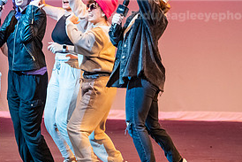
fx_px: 1594
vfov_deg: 5.8
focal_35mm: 237
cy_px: 34
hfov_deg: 8.6
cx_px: 11
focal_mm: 112
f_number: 3.2
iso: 4000
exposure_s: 1/250
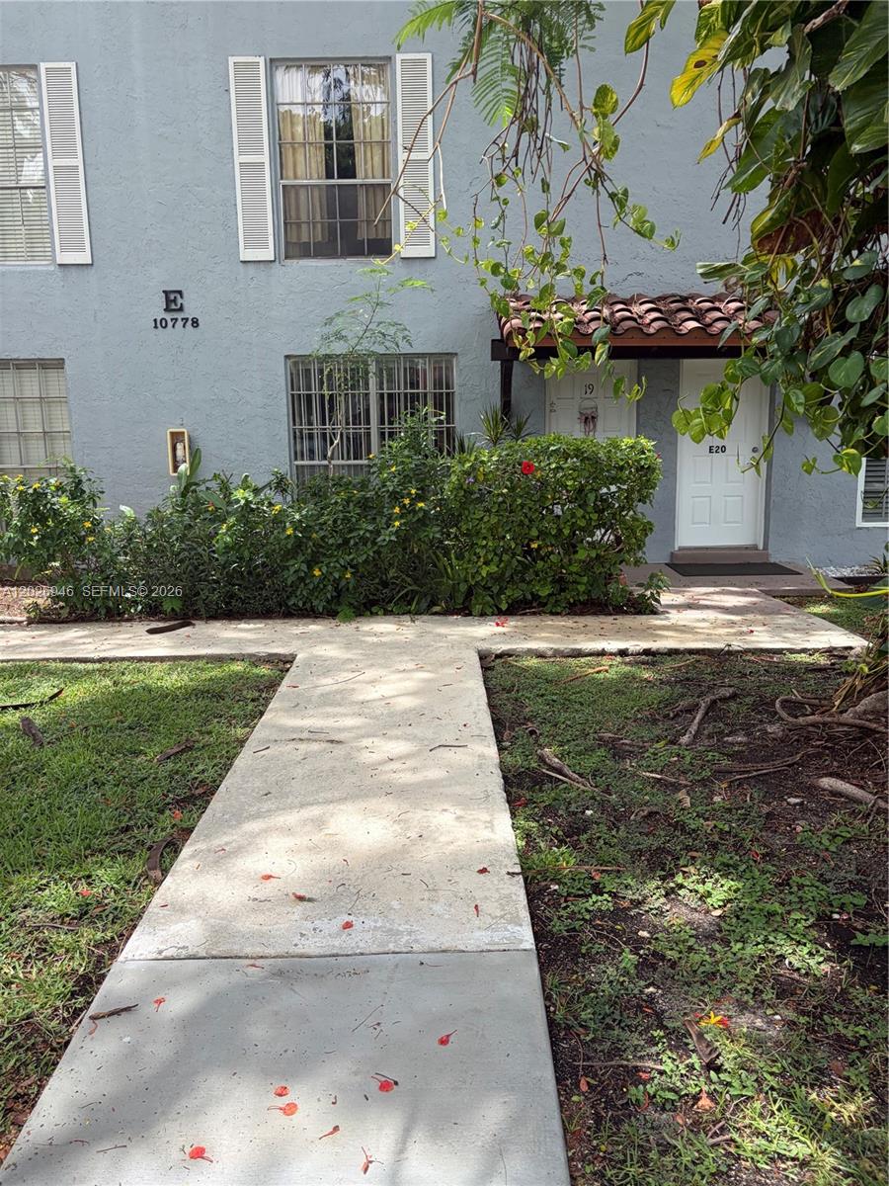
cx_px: 444
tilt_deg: -8.3
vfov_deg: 67.3
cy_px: 593
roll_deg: -0.2
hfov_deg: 53.1
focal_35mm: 26
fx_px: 890
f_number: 1.6
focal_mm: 5.96
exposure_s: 1/1517
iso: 50
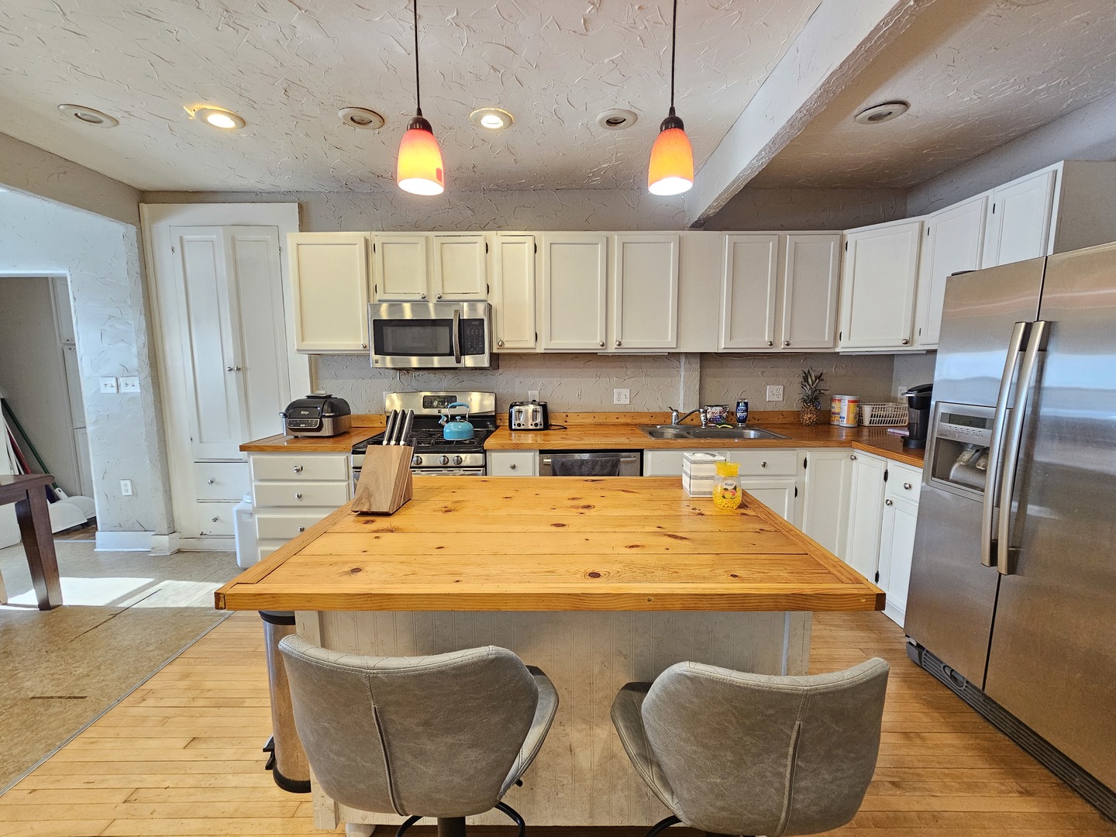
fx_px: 419
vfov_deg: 89.9
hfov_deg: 106.2
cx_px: 558
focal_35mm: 13
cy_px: 418
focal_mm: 2.2
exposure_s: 1/60
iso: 320
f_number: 2.2
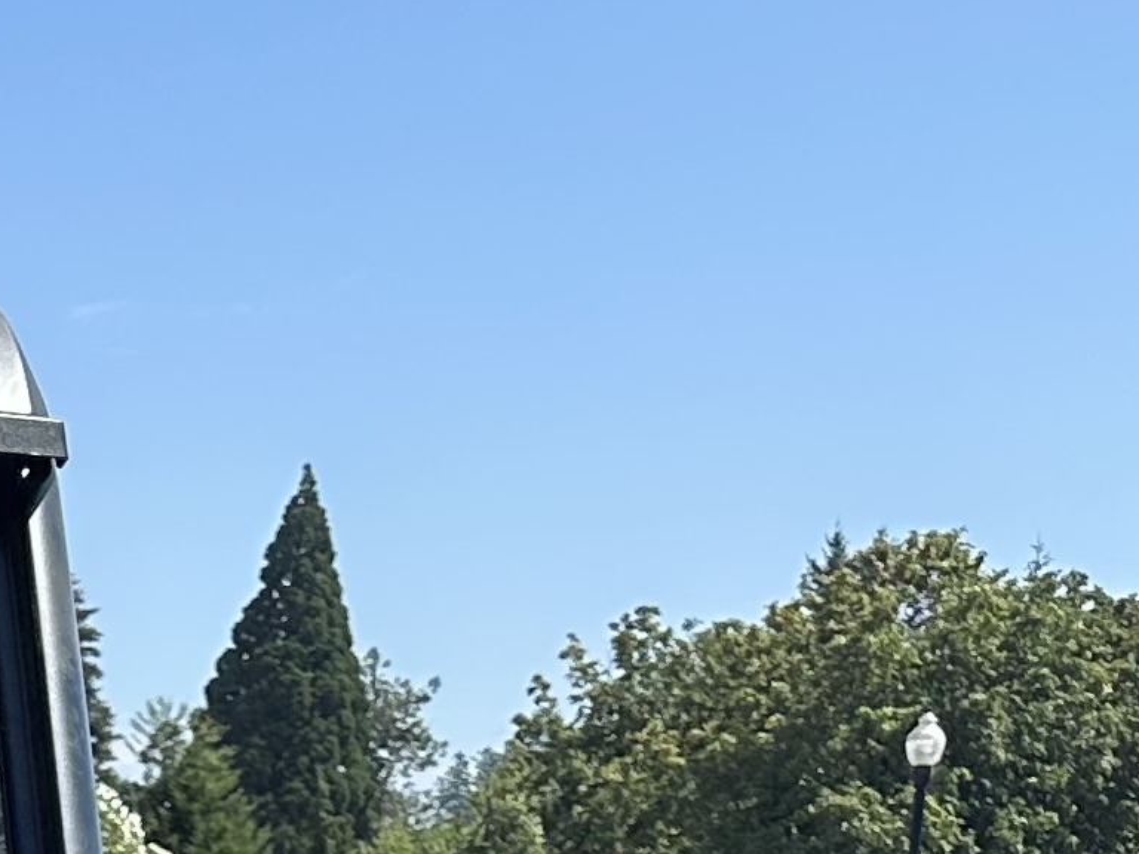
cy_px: 2046
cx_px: -1155
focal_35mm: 126
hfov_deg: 13.4
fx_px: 4146
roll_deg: +0.7
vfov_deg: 10.2
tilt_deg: -12.1
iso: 80
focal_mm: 6.86
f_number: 1.78
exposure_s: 1/2809
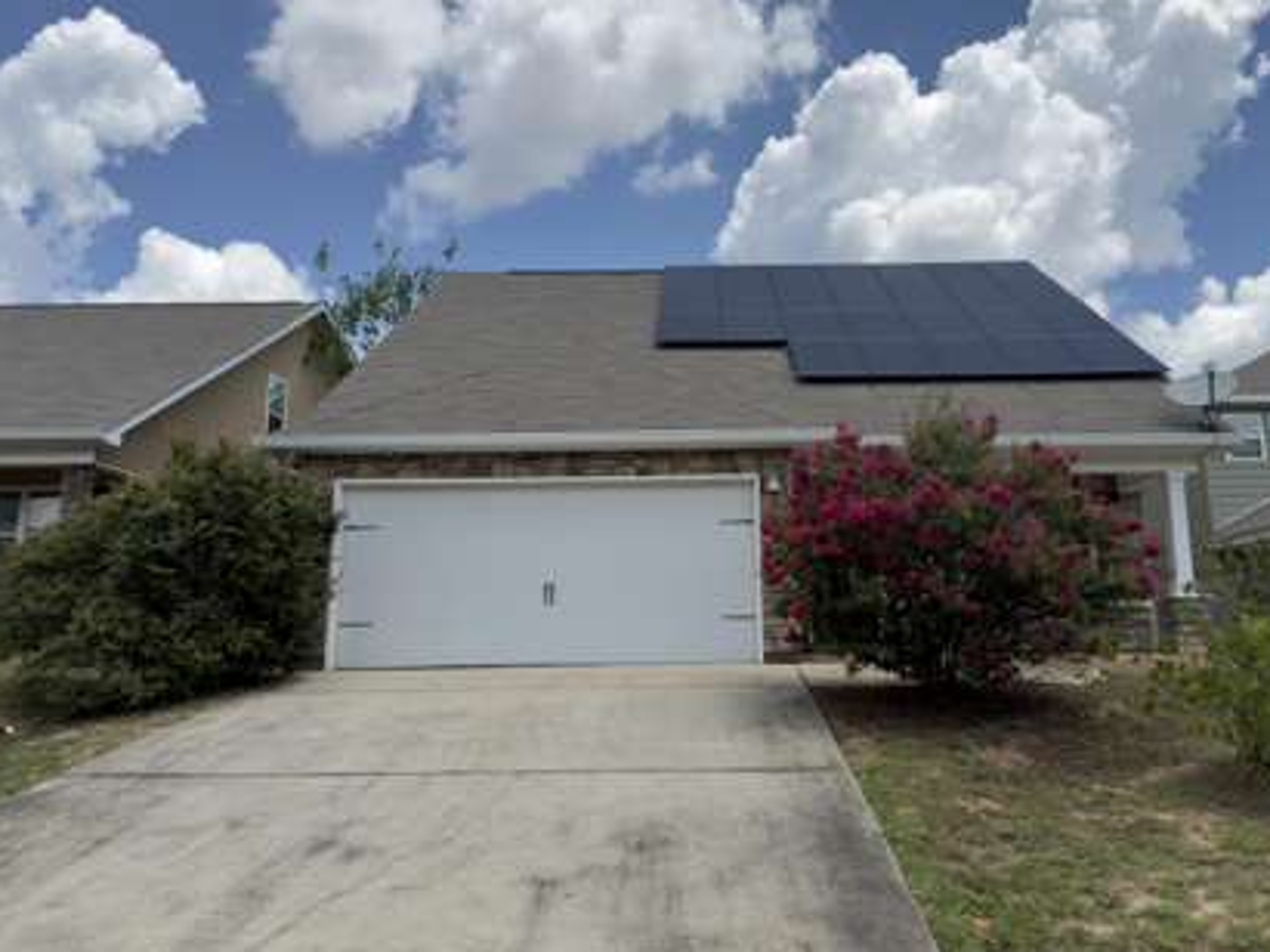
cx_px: 714
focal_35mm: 28
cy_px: 431
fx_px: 1027
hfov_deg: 63.2
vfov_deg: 49.7
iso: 64
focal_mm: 6.76
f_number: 1.78
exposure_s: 1/4739
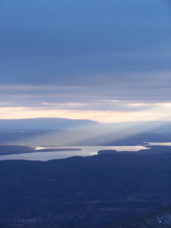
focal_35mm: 117
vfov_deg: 16.8
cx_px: 86
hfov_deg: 12.7
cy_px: 114
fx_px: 771
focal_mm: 19.4
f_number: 3.2
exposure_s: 1/80
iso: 80
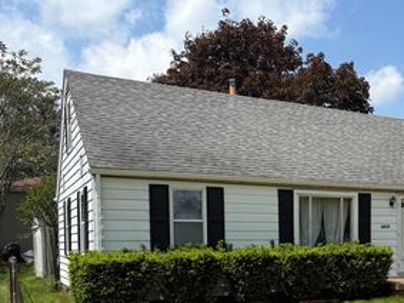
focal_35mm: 46
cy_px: 252
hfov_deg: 39.3
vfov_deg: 30.5
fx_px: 537
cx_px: 334
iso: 50
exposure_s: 1/3831
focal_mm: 5.96
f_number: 1.6
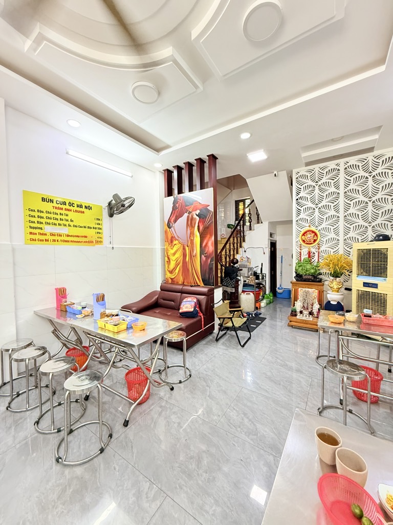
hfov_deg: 85.7
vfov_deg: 102.1
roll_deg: +1.2
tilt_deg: -0.5
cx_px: 196
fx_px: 212
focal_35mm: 14
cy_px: 262
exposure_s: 1/50
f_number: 2.2
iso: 320
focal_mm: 2.22
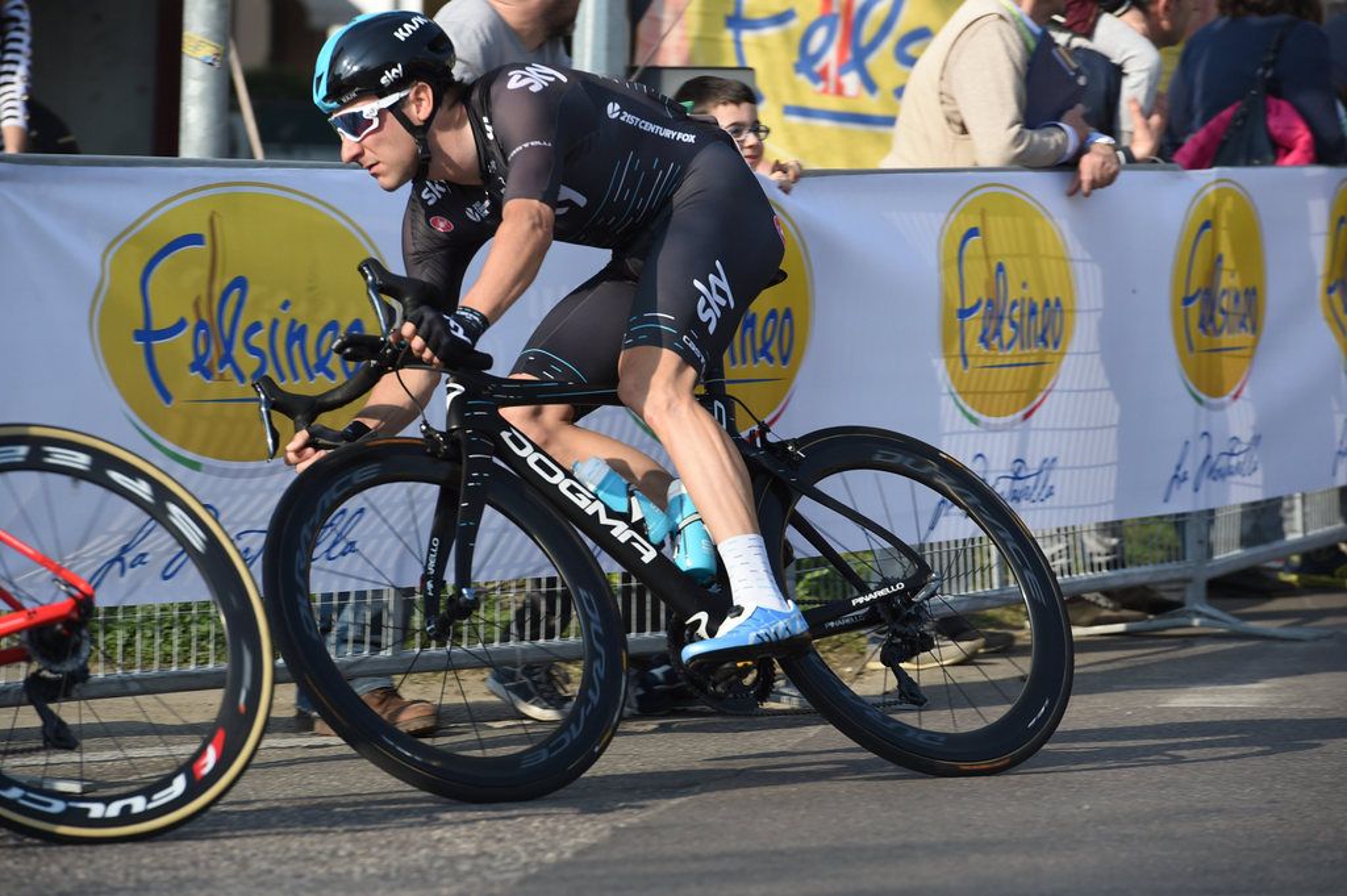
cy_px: 448
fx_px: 7477
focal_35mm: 200
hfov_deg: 10.3
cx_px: 674
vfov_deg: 6.9
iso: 500
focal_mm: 200
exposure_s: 1/1000
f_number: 7.1
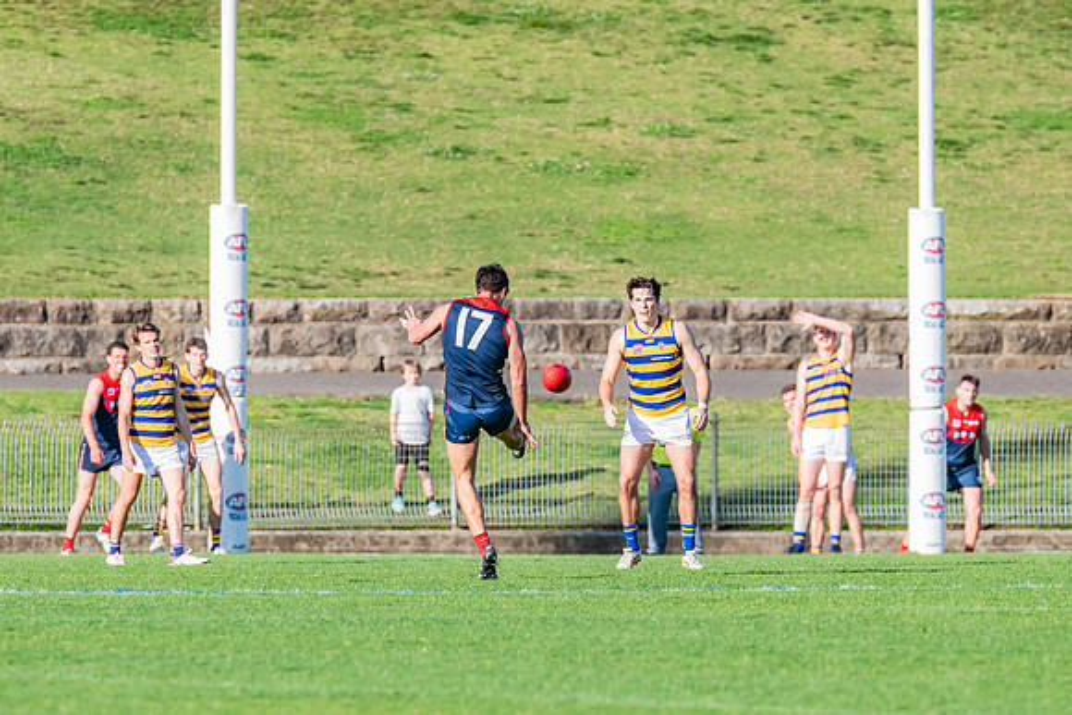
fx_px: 16771
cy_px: 264
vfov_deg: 2.4
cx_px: 495
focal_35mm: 563
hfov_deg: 3.7
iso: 800
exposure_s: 1/1600
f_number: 7.1
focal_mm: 420
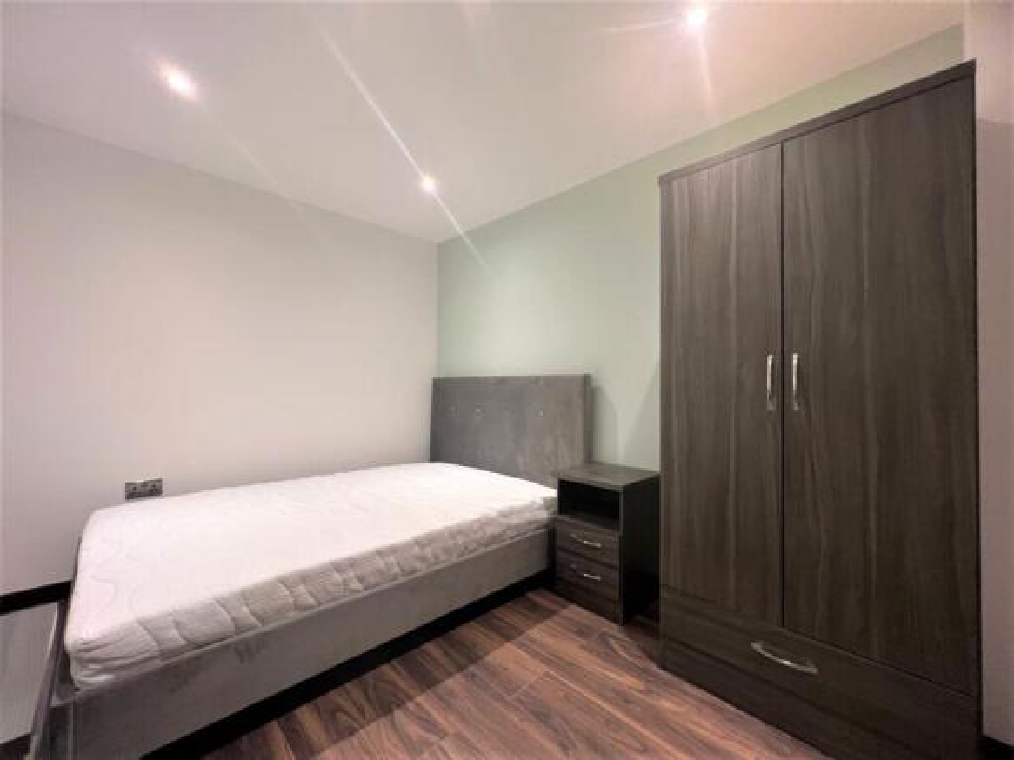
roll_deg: -0.6
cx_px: 507
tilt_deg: +1.7
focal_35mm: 13
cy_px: 380
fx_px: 381
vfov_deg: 89.9
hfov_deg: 106.2
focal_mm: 1.57
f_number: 1.8
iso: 125
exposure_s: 1/50
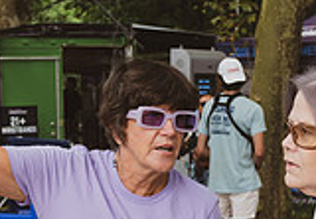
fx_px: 1298
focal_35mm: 146
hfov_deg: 13.9
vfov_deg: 9.5
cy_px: 286
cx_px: 187
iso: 200
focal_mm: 29
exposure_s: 1/320
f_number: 4
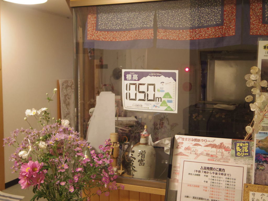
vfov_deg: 30.9
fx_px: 364
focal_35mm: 47
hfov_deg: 40.4
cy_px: 100
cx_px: 134
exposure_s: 1/60
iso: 800
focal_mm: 8.5
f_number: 1.9
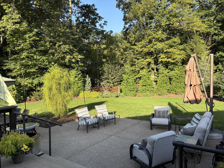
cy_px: 84
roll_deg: +1.2
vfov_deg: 53.1
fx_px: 168
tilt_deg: -1.5
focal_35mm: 26
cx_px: 112
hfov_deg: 67.3
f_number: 1.6
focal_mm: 5.96
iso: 50
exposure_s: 1/799
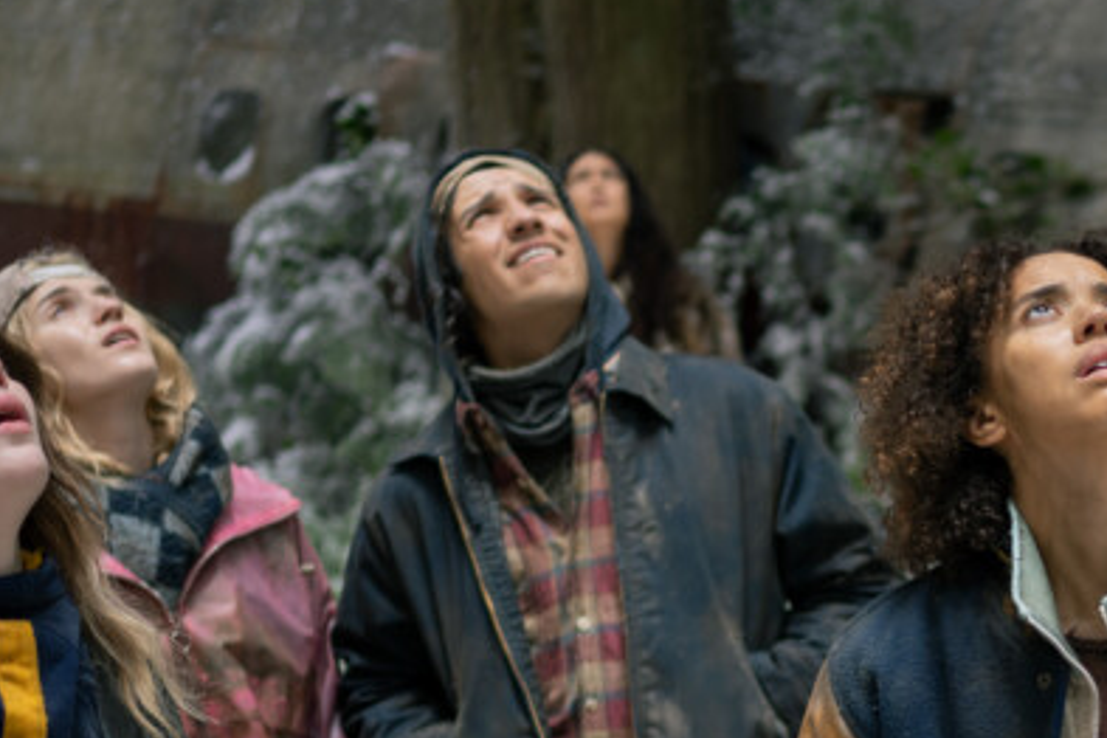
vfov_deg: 12.5
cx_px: 1341
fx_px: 3290
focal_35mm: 107
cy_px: 839
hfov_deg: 18.1
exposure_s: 1/320
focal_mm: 35
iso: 100
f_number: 1.8
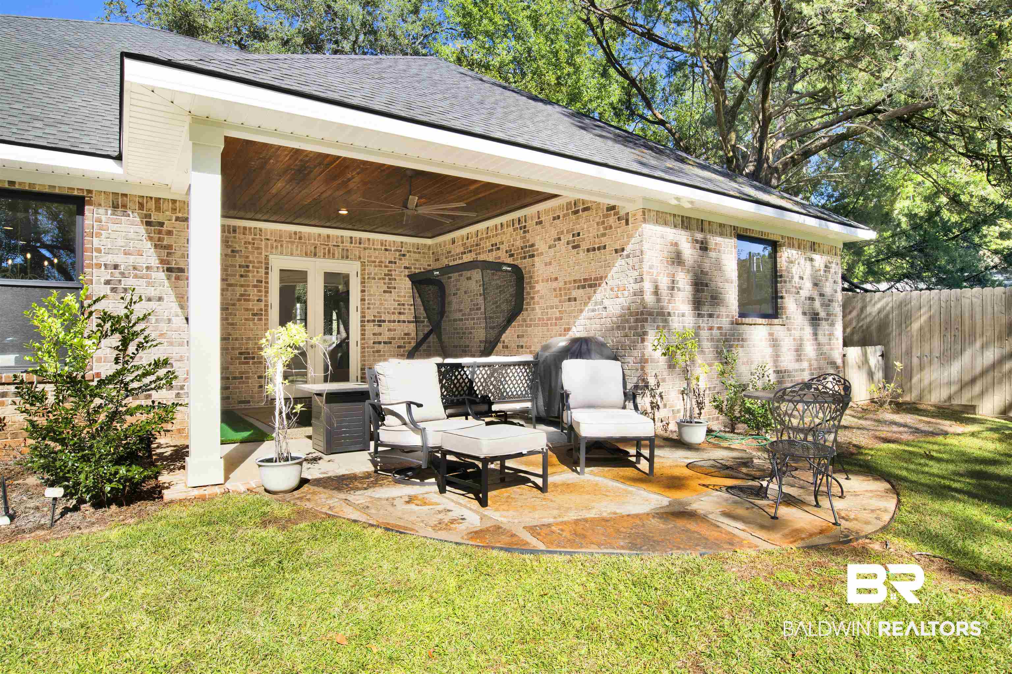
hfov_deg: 84.0
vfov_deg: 61.9
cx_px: 506
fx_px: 562
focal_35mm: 20
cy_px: 337
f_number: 11
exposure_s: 1/80
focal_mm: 20
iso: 200
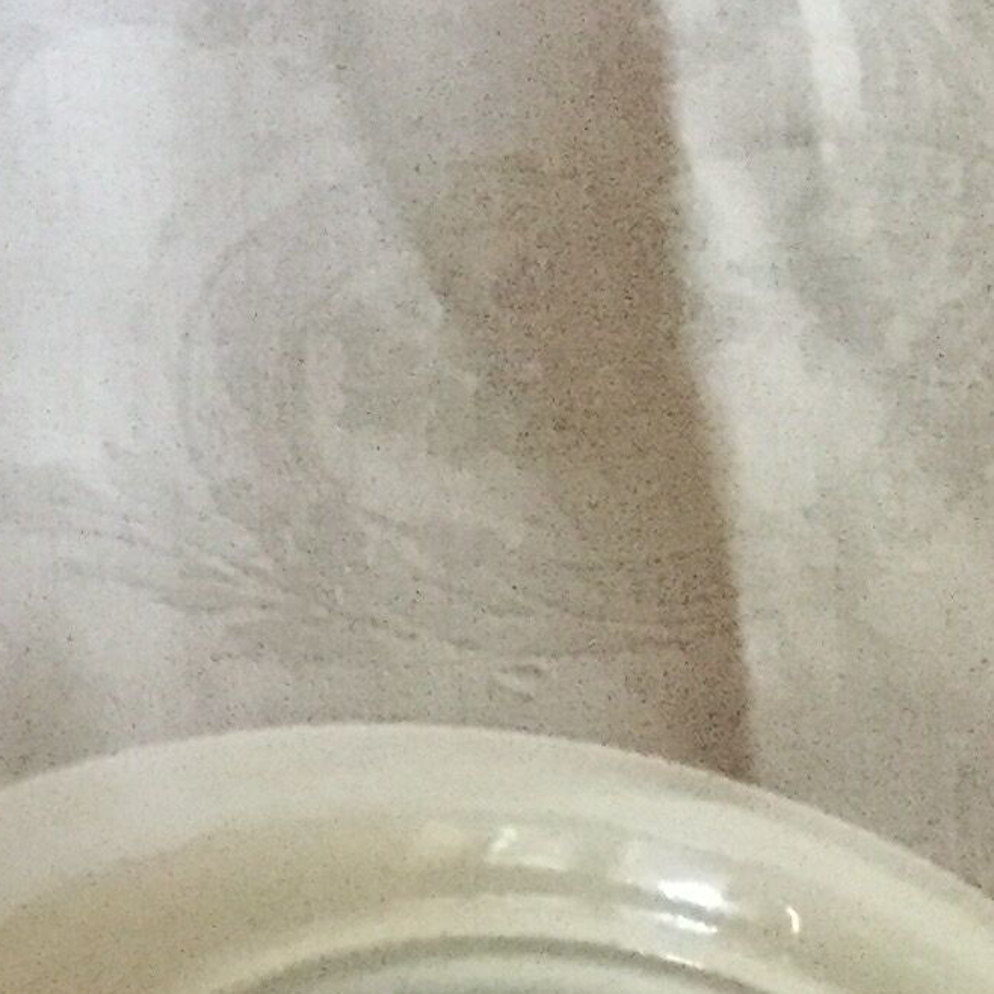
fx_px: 4418
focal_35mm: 136
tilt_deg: -71.7
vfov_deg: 12.1
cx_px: -624
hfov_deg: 12.1
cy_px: 1628
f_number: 2.4
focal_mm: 3.3
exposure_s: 1/17
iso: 320
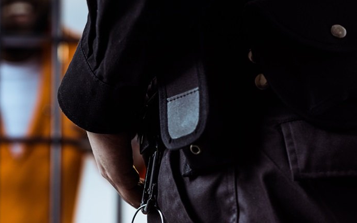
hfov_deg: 13.8
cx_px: 61
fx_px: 1469
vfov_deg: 8.7
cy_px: 148
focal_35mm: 151
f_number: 3.2
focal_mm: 85
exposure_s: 1/200
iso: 125
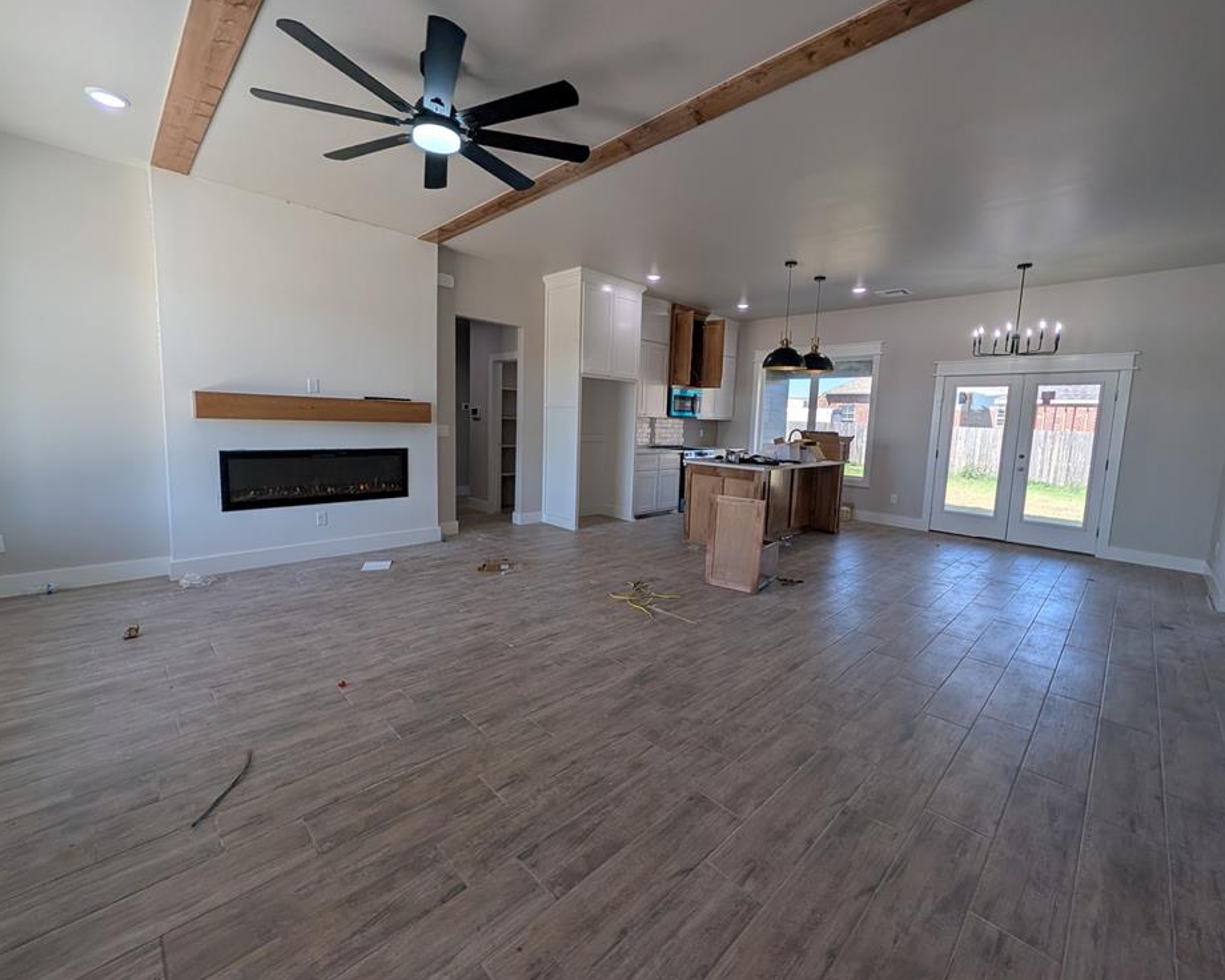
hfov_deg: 104.8
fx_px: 471
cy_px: 475
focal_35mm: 13
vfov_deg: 92.2
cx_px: 611
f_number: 1.7
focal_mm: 2.02
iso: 59
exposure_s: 1/861
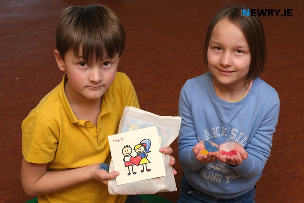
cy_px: 102
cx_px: 152
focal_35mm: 53
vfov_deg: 25.5
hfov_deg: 37.5
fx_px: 447
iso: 400
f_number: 5.6
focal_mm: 35
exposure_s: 1/125
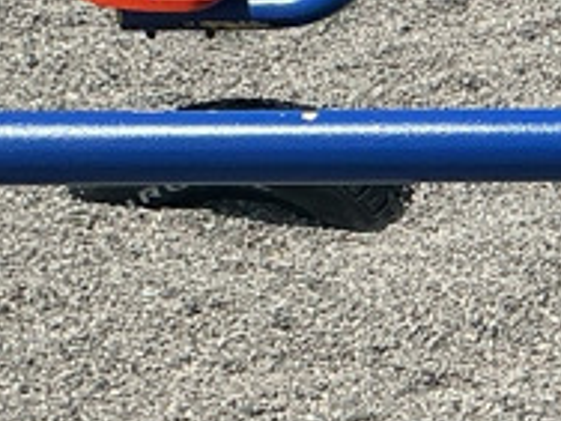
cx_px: 952
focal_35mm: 197
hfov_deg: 9.6
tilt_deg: -21.0
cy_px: 319
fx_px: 3193
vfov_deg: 7.5
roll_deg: -1.0
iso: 25
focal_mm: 3
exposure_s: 1/3125
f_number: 1.8
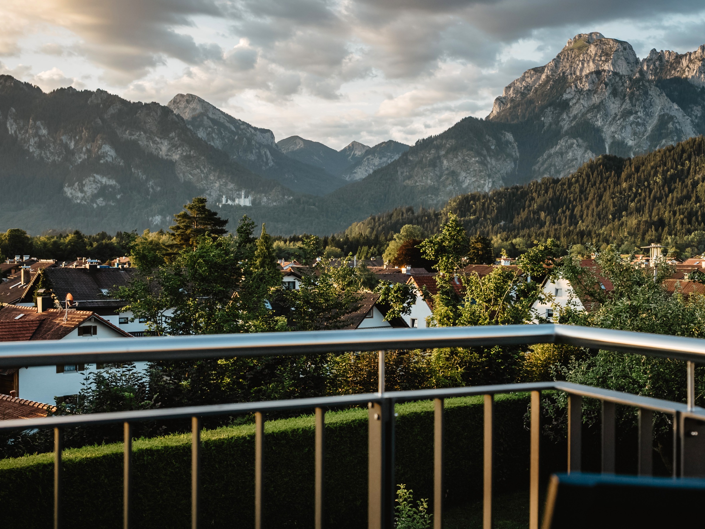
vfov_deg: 29.8
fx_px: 994
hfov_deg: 38.8
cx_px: 448
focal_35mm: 49
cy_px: 264
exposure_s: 1/500
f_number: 4.5
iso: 250
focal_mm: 30.5
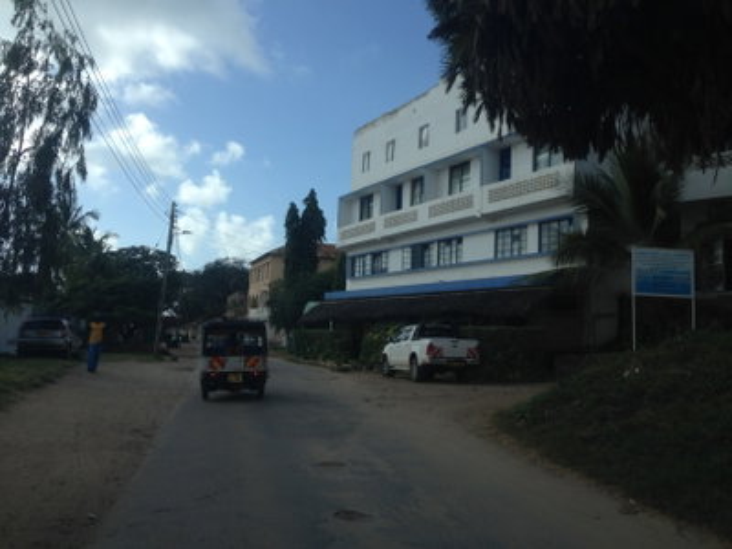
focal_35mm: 33
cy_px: 274
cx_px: 366
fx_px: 698
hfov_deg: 55.4
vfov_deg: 42.9
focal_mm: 4.12
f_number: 2.4
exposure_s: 1/1261
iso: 50
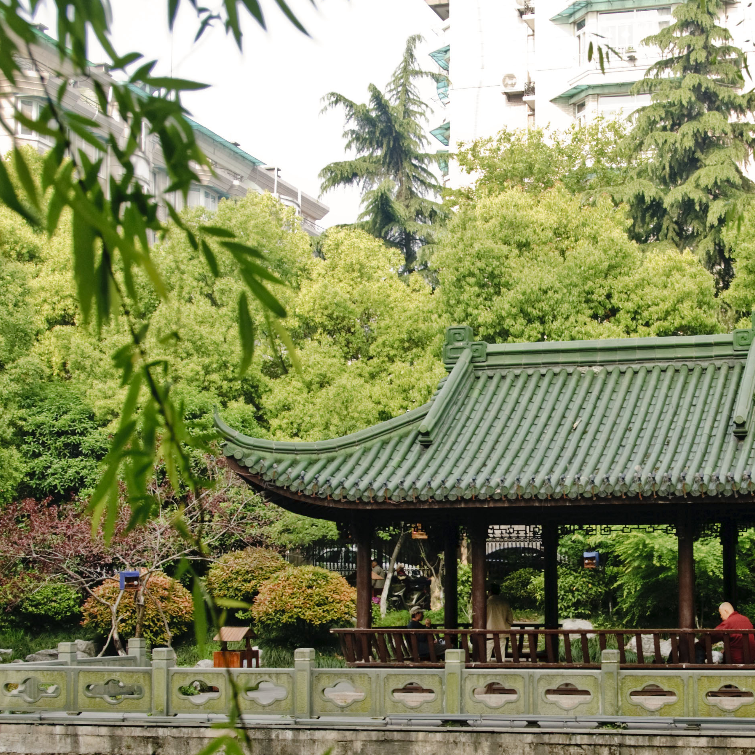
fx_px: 1678
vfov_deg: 25.2
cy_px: 517
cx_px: 557
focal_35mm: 68
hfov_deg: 25.1
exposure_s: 1/160
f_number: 6.3
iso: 200
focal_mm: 26
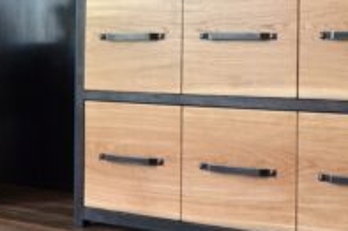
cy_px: 36
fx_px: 734
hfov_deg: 26.4
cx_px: 246
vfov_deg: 17.7
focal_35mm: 76
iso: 800
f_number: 2.8
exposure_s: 1/125
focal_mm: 20
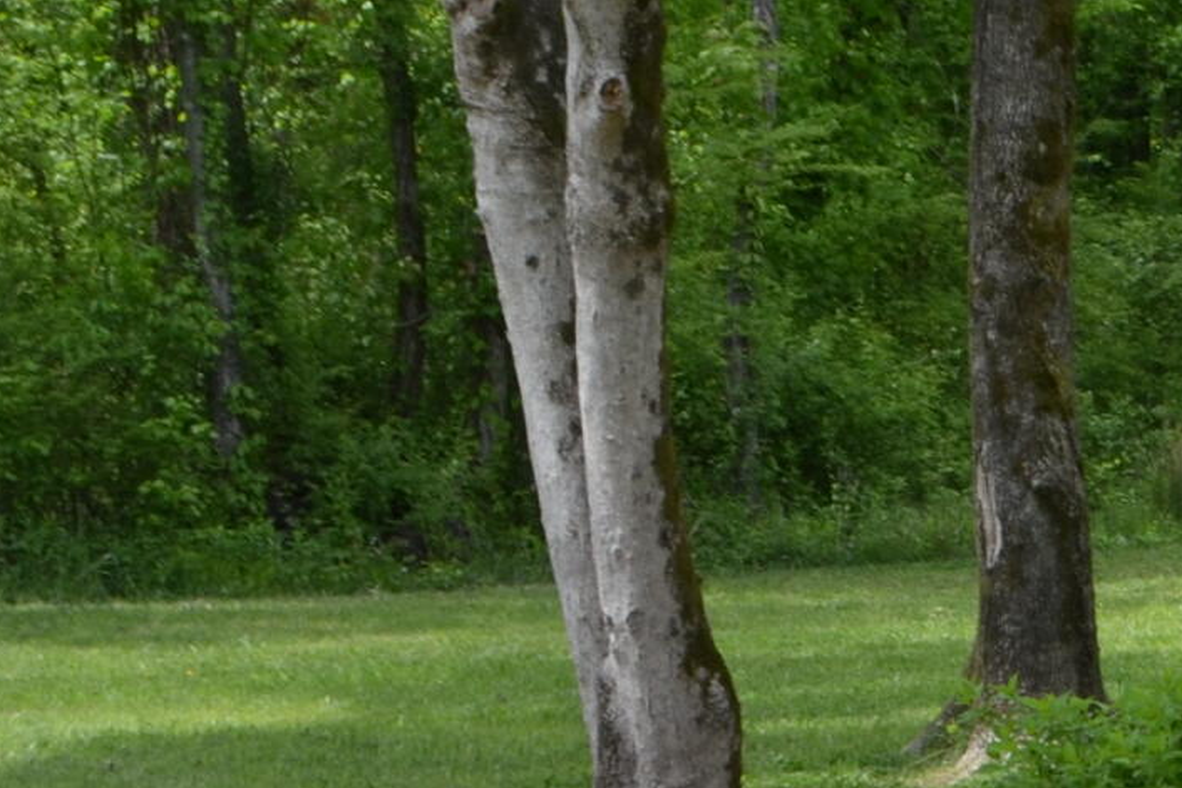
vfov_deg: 8.9
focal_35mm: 153
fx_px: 5024
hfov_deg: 12.4
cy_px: 105
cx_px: 2019
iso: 100
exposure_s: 1/160
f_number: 6.3
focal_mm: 24
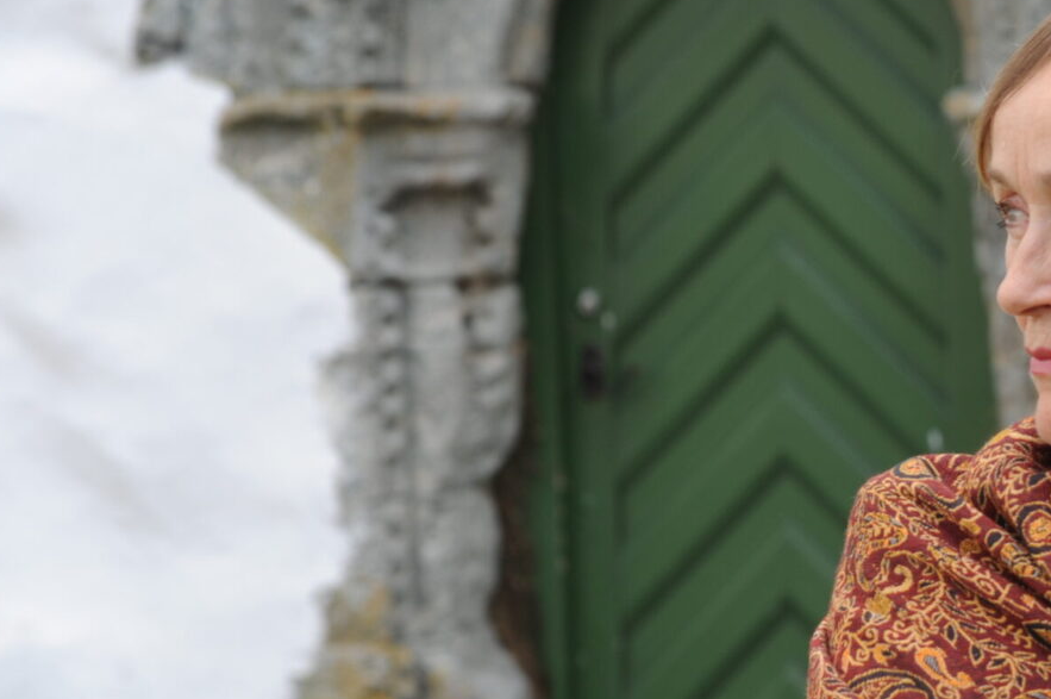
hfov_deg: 10.2
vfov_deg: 6.8
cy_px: 561
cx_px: 1090
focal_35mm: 200
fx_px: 5833
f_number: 6.3
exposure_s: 1/160
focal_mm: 92
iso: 200
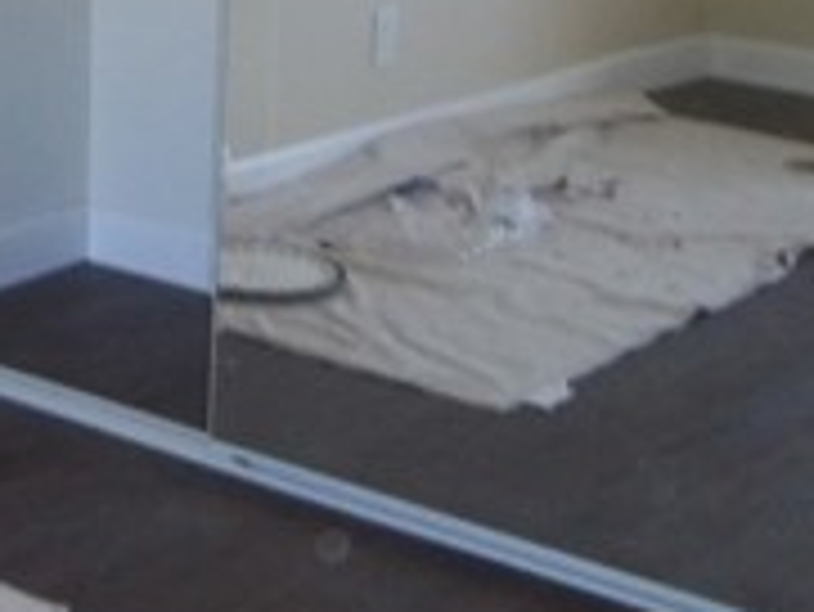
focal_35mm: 99
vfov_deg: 14.6
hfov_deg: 18.5
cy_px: -40
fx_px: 2330
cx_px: -225
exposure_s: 1/30
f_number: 3.5
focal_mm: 5.05
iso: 160
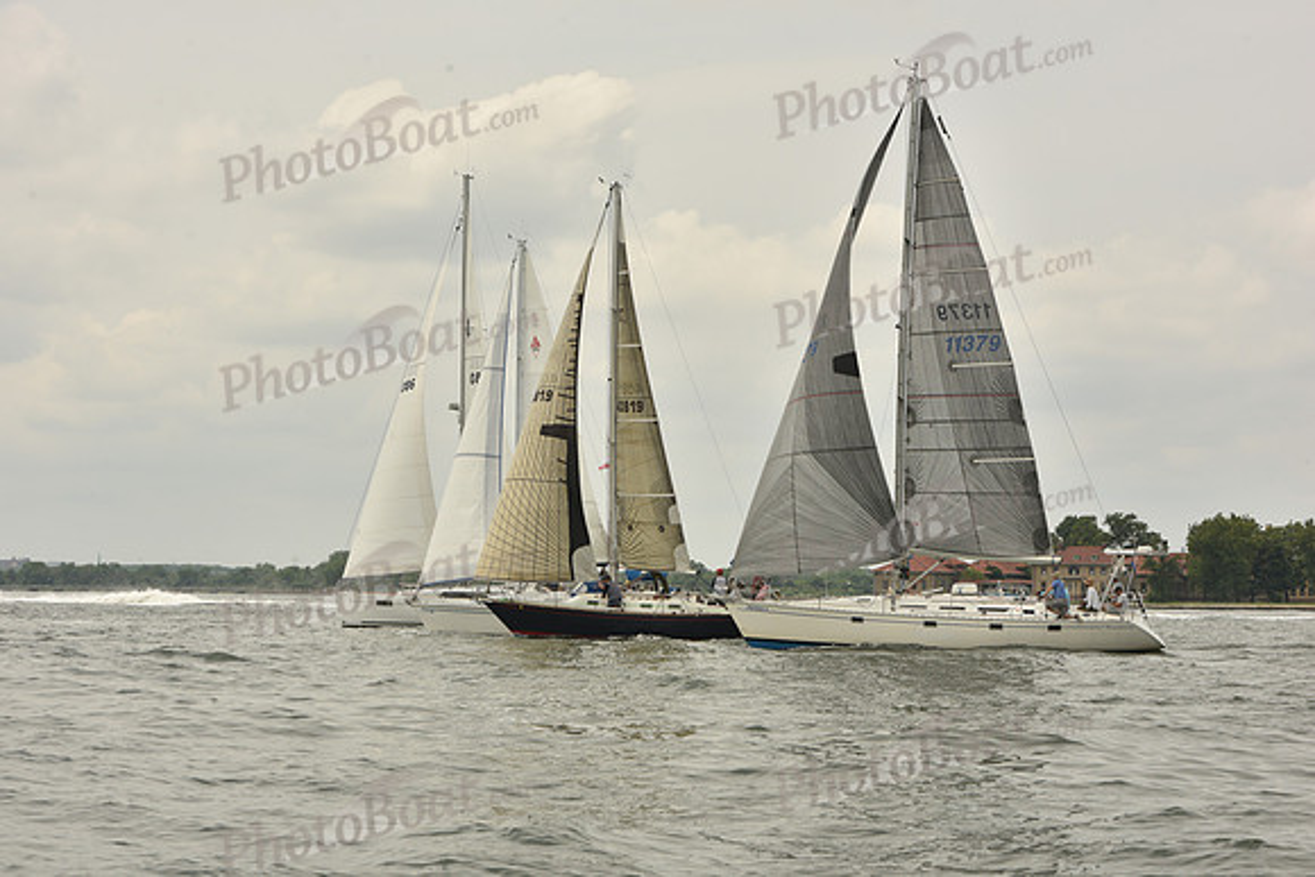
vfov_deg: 19.5
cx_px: 658
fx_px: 2557
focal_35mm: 70
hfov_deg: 28.8
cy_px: 438
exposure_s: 1/640
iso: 250
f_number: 11
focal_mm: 70
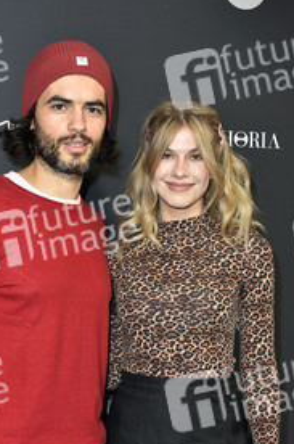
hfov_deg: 23.2
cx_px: 101
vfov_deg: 34.1
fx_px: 713
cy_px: 314
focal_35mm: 58
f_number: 5.6
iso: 1000
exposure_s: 1/100
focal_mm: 40
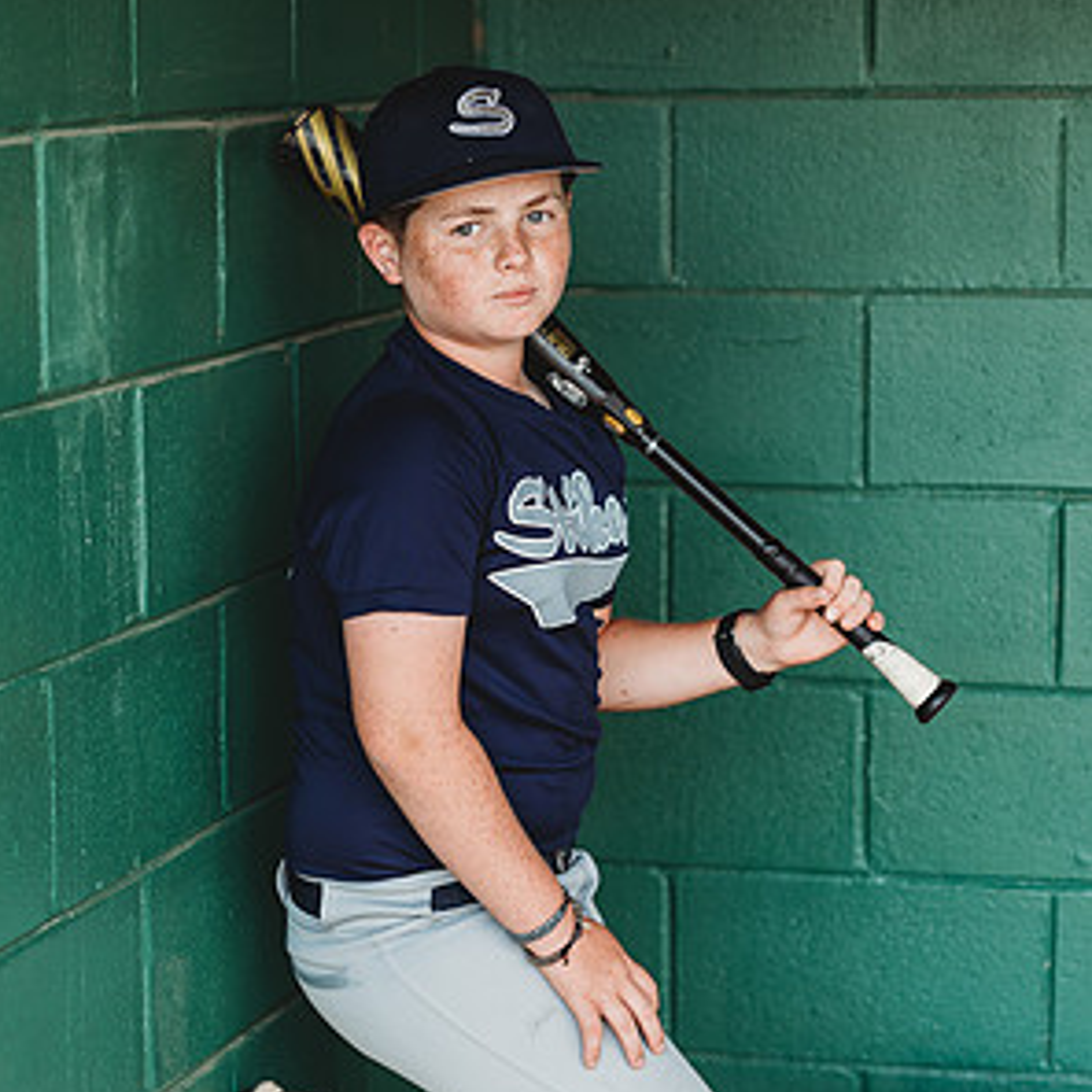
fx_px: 3926
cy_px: 760
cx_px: 542
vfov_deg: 15.8
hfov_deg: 15.8
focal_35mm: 110
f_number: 2.8
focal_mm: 85
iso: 100
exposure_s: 1/80
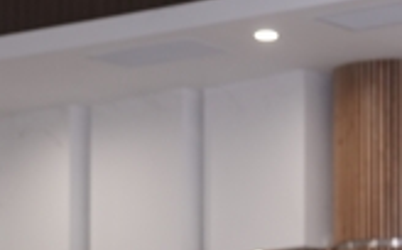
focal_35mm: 190
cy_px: 457
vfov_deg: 6.7
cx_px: 287
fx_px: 2079
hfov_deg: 11.0
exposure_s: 1/160
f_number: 2.2
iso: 800
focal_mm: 47
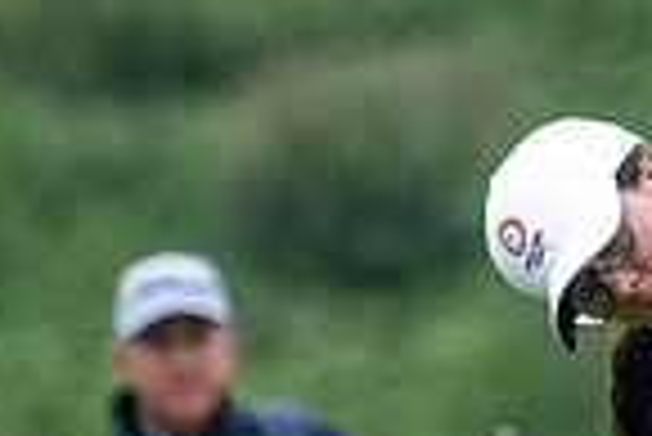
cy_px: 784
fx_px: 35533
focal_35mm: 1960
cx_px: 650
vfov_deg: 0.7
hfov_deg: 1.1
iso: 500
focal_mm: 300
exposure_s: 1/1600
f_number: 5
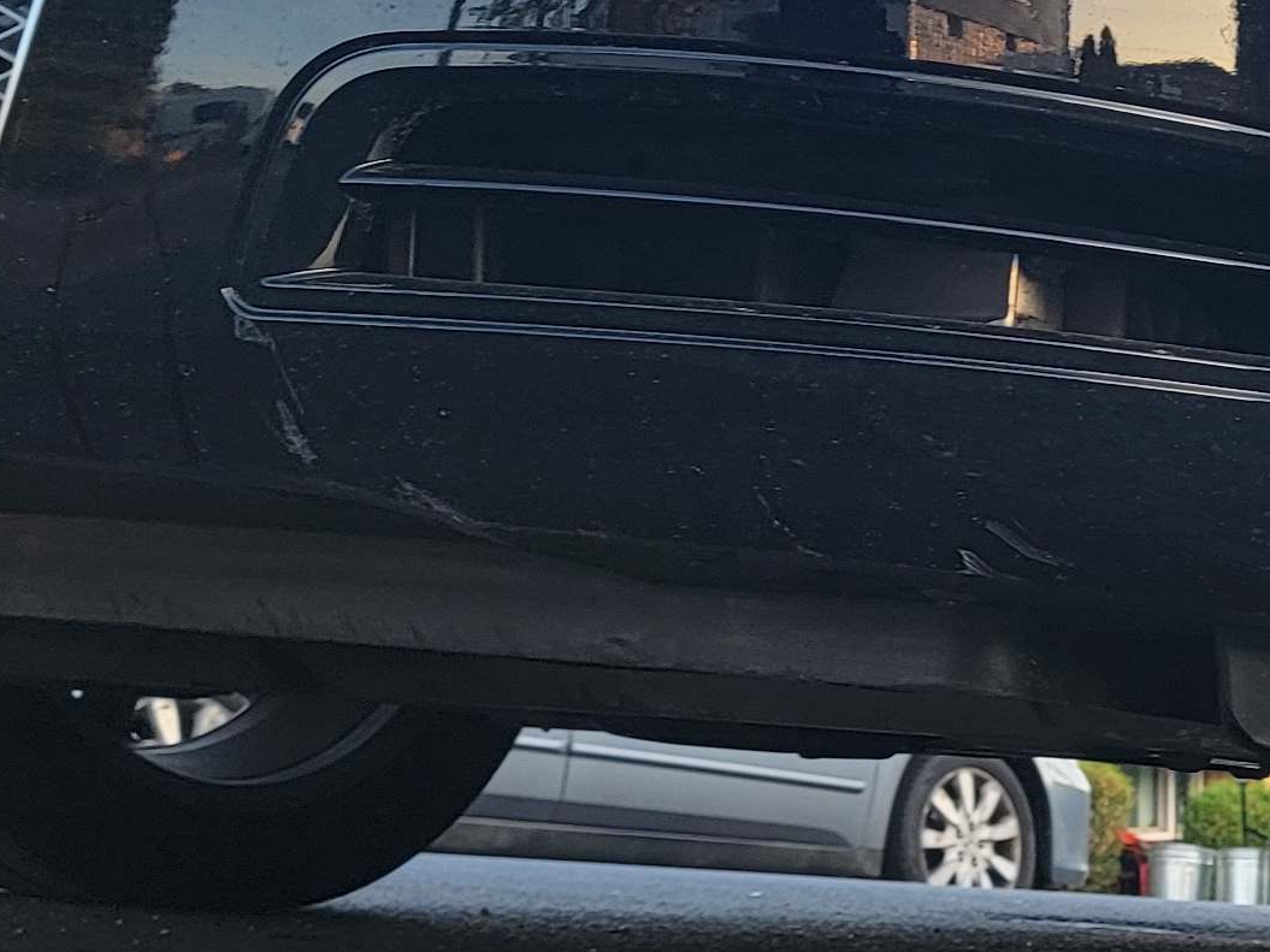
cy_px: 686
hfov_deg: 20.2
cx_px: 1530
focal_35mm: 91
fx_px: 3338
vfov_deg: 16.2
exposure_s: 1/120
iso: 20
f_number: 1.8
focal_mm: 6.7
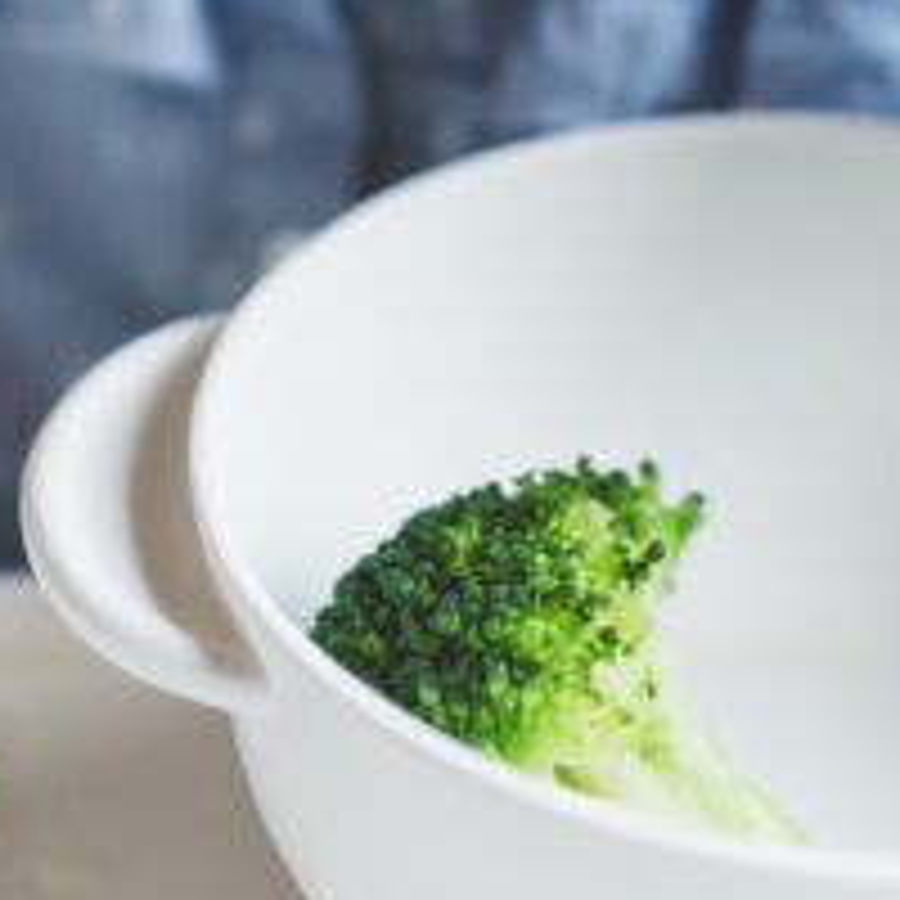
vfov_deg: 10.7
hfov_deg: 11.5
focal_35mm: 152
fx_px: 4471
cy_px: -738
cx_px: 434
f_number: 2
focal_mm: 35
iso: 640
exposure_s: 1/250
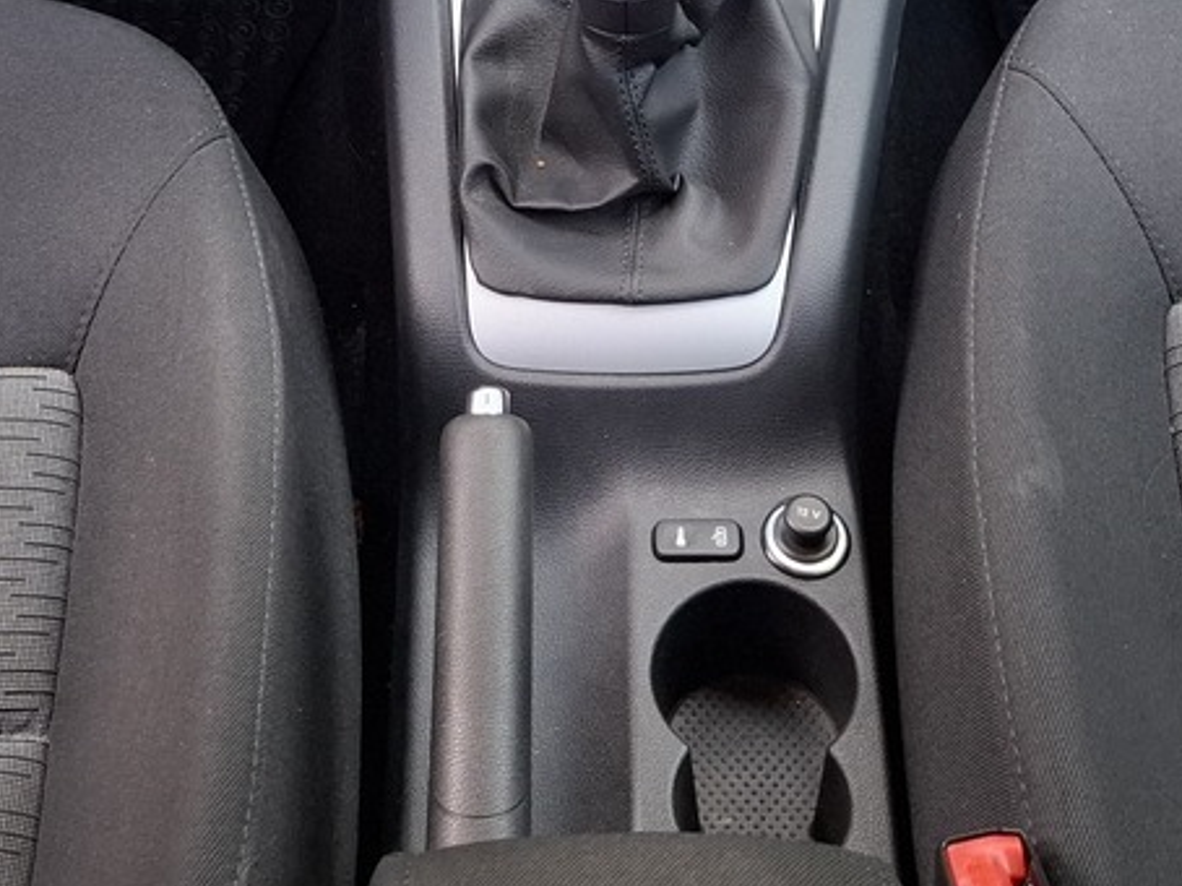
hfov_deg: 26.7
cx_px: 513
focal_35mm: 73
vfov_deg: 18.4
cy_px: -354
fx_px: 2491
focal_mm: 5.54
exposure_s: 1/100
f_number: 1.8
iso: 125
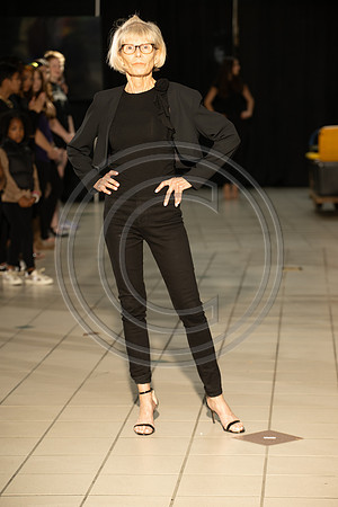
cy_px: 254
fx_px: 1577
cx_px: 169
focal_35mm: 112
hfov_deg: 12.2
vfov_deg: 18.3
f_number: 4
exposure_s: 1/160
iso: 320
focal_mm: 112
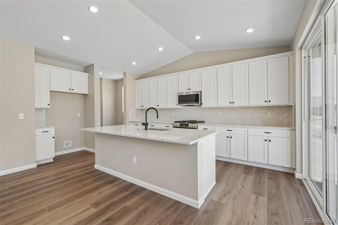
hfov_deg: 100.4
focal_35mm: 15
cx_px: 169
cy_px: 112
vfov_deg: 77.3
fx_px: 141
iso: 800
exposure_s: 1/30
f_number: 8
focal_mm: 10
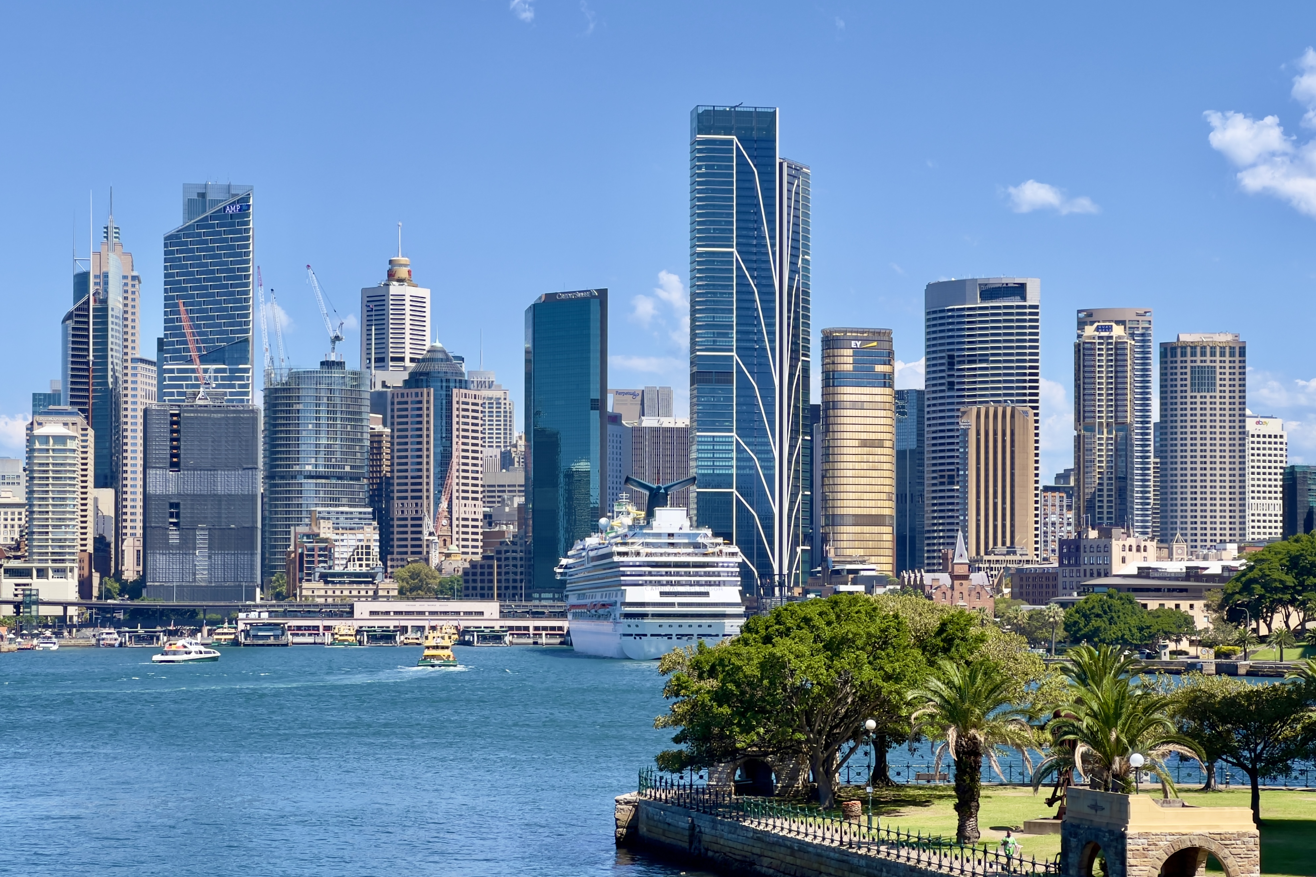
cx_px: 659
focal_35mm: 81
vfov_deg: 16.9
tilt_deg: +3.5
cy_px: 424
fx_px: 2961
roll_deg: -0.2
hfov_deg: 25.1
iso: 32
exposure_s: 1/637
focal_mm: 9
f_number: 2.8
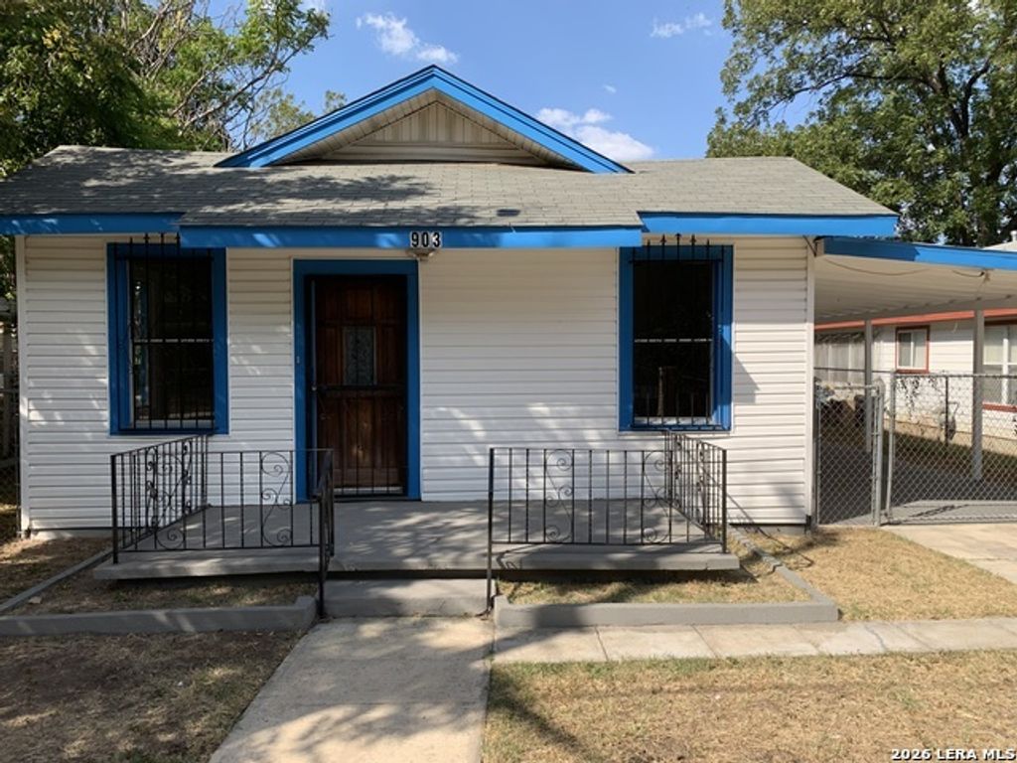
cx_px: 508
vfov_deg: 53.1
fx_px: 764
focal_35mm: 26
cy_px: 382
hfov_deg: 67.3
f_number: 1.8
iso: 25
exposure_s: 1/1387
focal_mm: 4.25
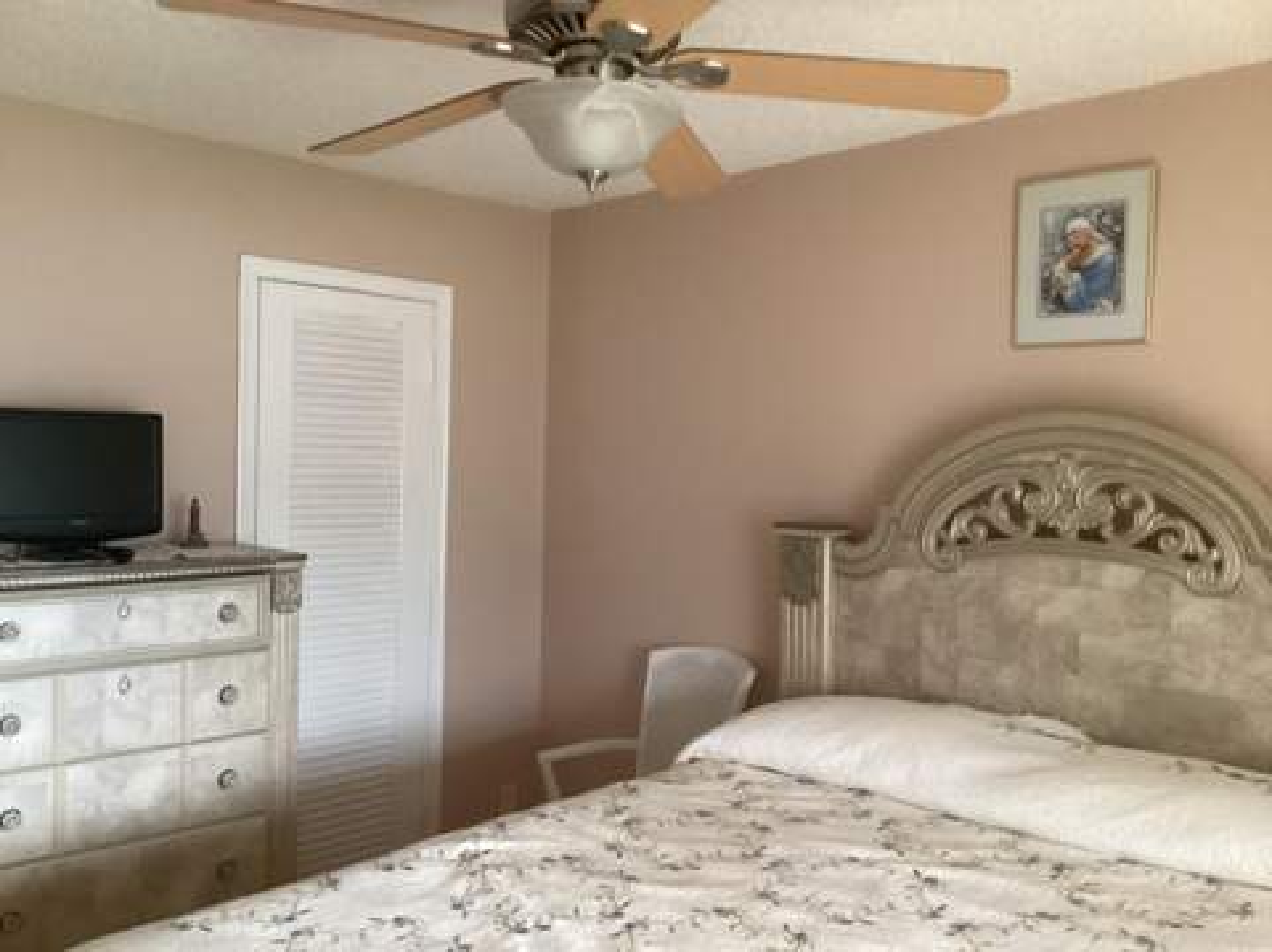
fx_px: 1138
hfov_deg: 58.4
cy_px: 476
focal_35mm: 31
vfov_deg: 45.4
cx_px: 636
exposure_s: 1/40
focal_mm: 3.3
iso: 320
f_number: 2.4
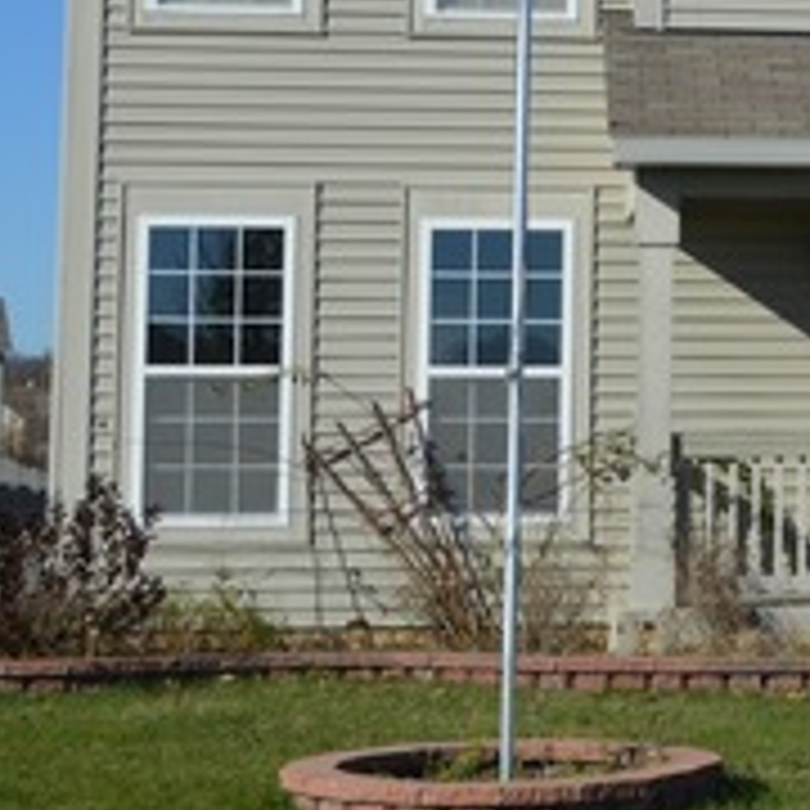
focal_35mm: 127
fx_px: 3362
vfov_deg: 13.6
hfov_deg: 12.9
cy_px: 52
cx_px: 1246
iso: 100
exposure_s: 1/320
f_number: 9
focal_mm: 28
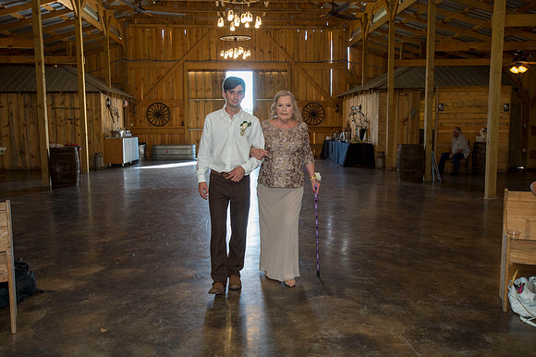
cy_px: 178
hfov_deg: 54.5
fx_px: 521
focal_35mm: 35
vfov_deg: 37.8
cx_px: 268
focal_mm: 35
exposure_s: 1/125
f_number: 6.3
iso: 1600
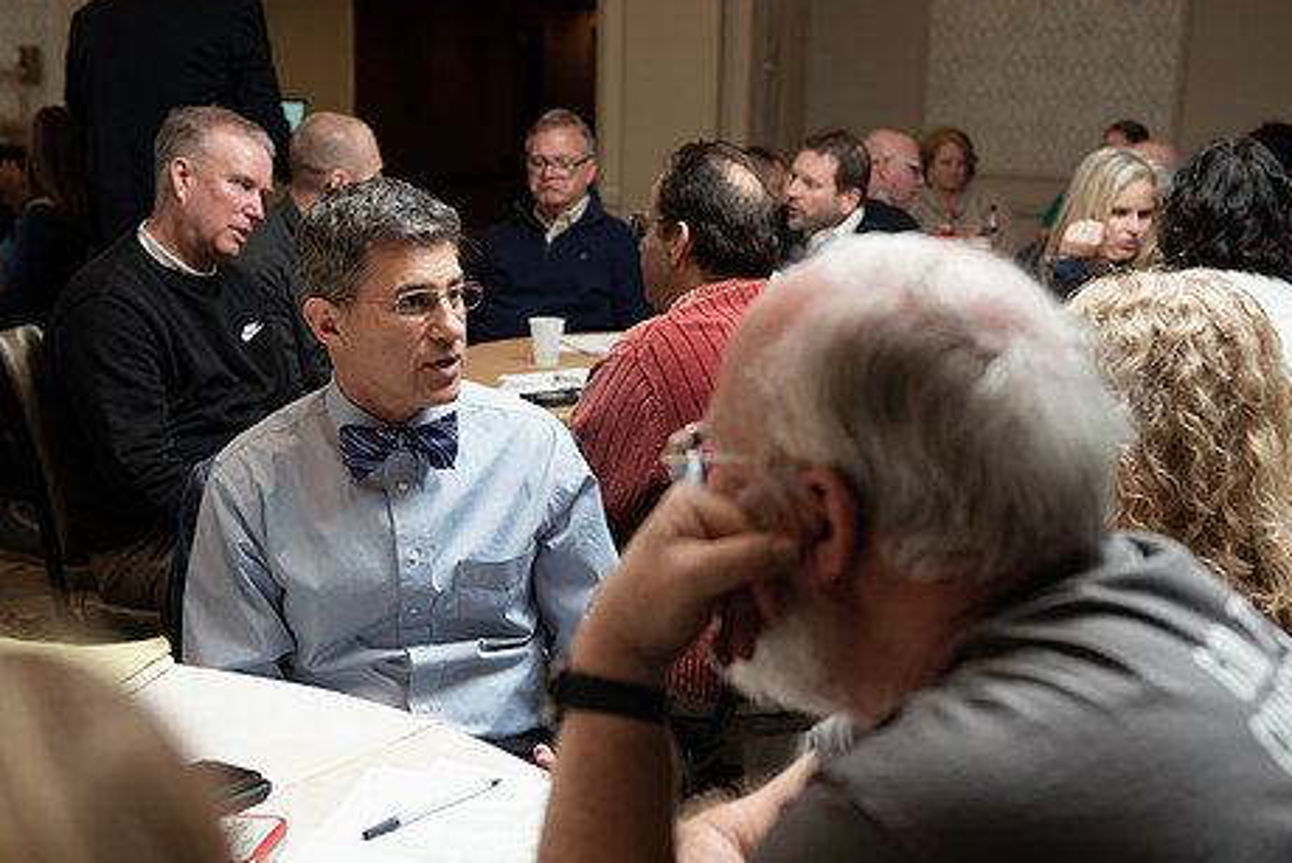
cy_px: 513
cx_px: 702
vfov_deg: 25.5
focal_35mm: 53
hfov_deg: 37.5
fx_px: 1903
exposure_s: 1/160
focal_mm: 42
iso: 500
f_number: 3.5
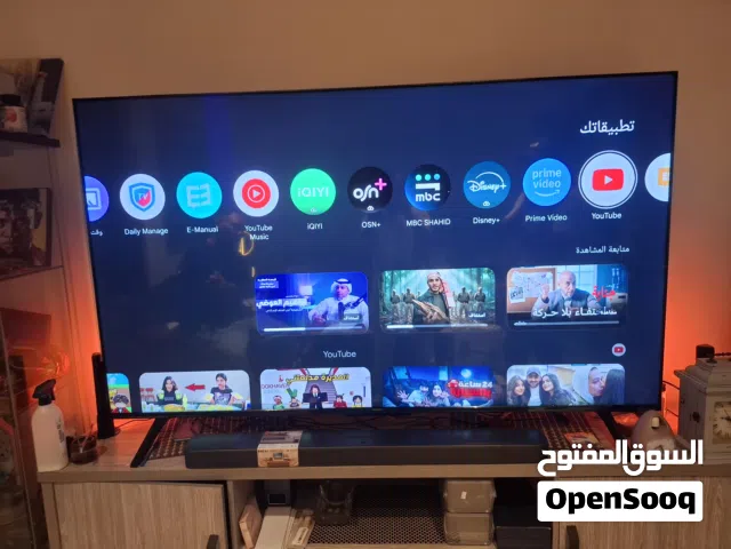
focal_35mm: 23
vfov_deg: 58.9
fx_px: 486
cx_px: 366
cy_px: 274
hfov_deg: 73.9
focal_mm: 5.54
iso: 250
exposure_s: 1/50
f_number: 1.8
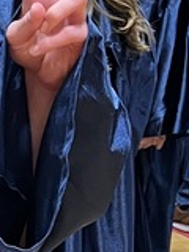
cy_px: 268
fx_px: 1208
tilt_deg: -17.4
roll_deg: +0.3
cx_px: -315
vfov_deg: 11.7
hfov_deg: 8.0
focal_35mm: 166
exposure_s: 1/60
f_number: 1.5
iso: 250
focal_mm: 5.7
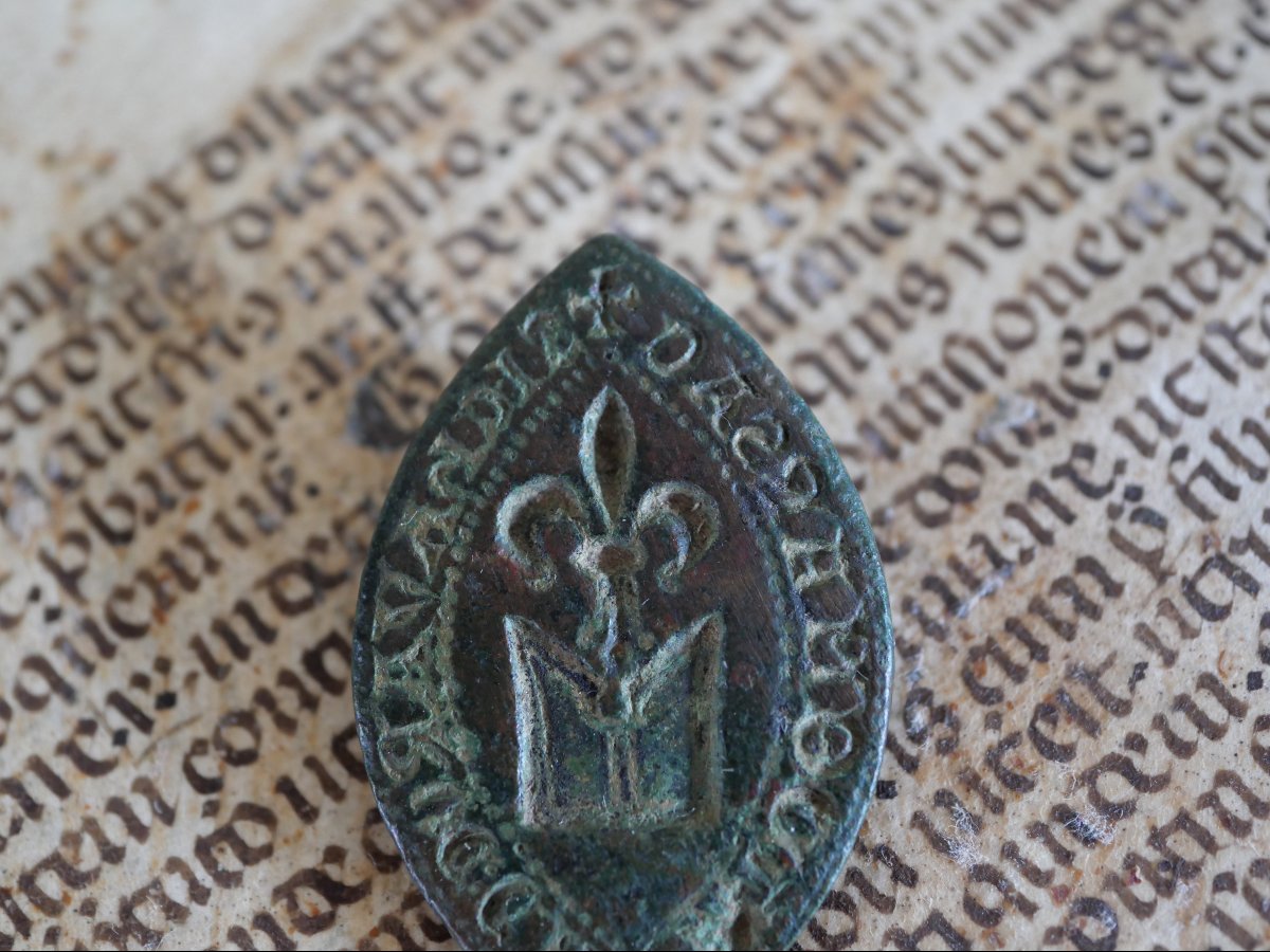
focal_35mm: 60
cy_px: 476
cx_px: 635
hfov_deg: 32.2
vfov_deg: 24.4
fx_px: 2201
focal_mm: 30
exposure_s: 1/60
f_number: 2.8
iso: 1250
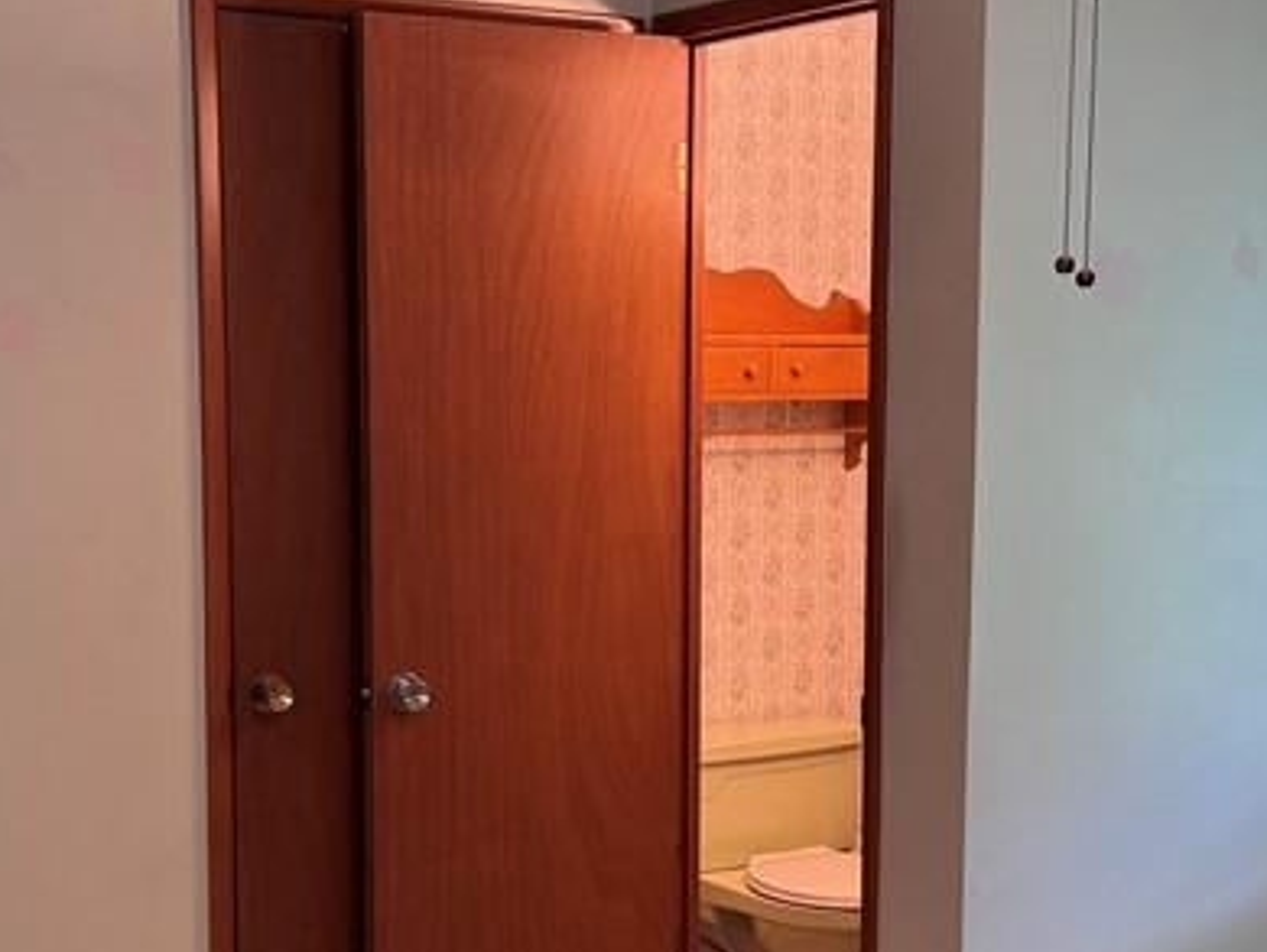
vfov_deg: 23.2
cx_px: 659
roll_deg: -1.0
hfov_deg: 30.7
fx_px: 2307
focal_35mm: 63
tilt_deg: -6.9
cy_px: 611
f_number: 1.78
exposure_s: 1/60
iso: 125
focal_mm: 6.76
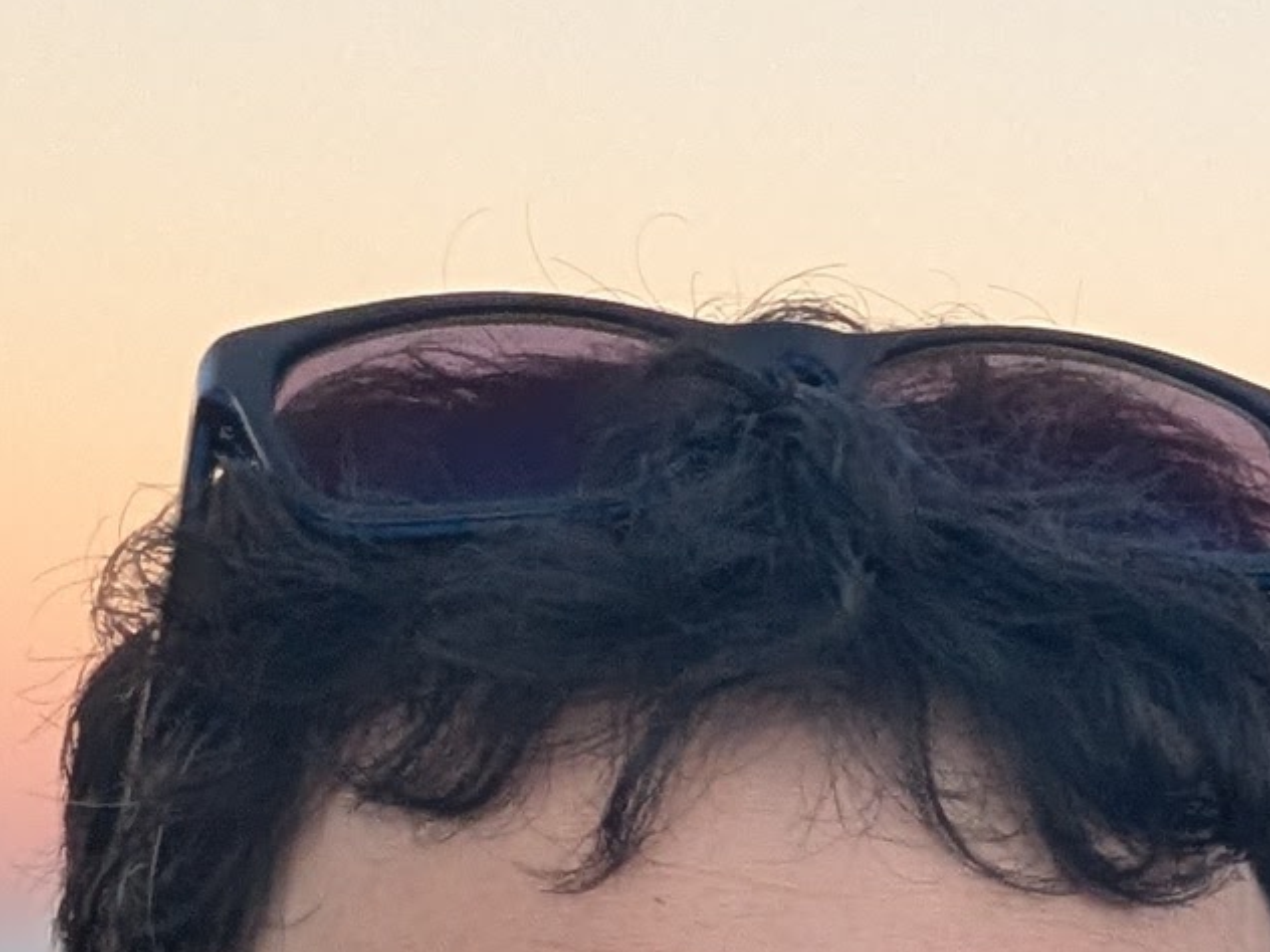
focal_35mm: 134
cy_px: 1183
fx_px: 4916
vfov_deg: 10.8
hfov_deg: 12.5
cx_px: 2729
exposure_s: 1/100
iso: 77
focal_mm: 2.74
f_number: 2.2
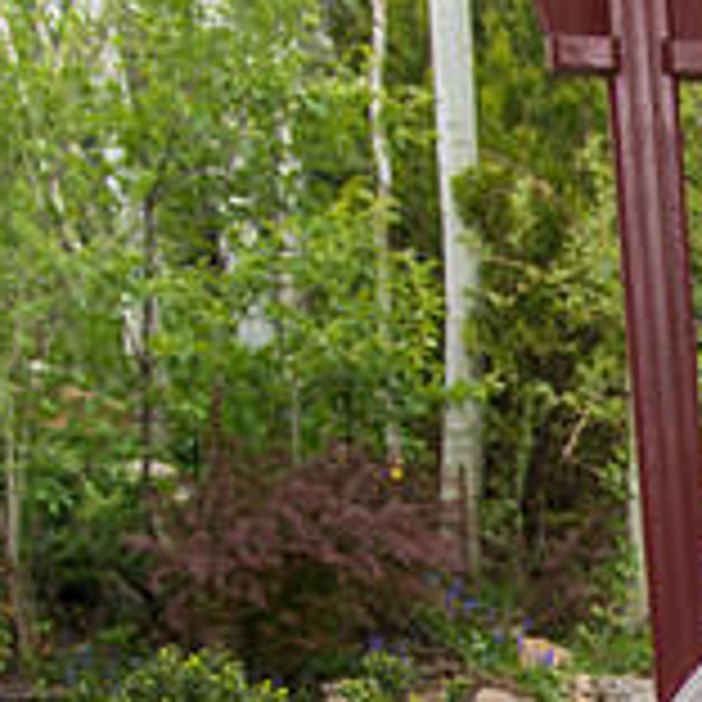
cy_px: 866
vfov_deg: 21.0
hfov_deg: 19.4
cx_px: 1102
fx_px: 1744
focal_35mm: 76
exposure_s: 1/200
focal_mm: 24
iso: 400
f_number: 4.5
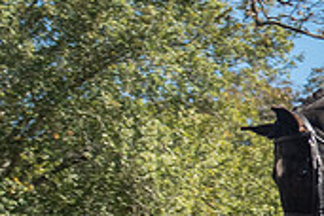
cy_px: 166
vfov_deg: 6.7
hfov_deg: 9.6
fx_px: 1845
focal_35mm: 205
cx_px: 572
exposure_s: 1/320
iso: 400
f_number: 4
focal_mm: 32
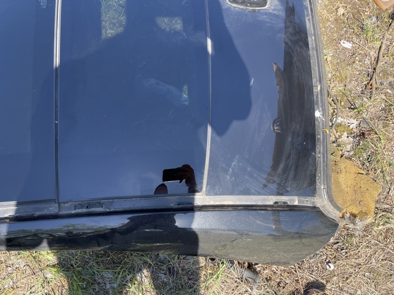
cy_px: 148
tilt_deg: -77.4
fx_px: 285
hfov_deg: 69.4
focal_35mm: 25
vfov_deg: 54.9
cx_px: 197
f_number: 1.6
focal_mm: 5.1
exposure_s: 1/649
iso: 32
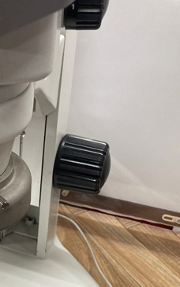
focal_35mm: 52
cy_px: 159
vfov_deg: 38.8
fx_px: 408
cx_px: -34
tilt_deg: -28.8
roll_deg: +1.0
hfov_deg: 22.9
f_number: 1.8
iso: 80
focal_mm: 3.99
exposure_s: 1/60
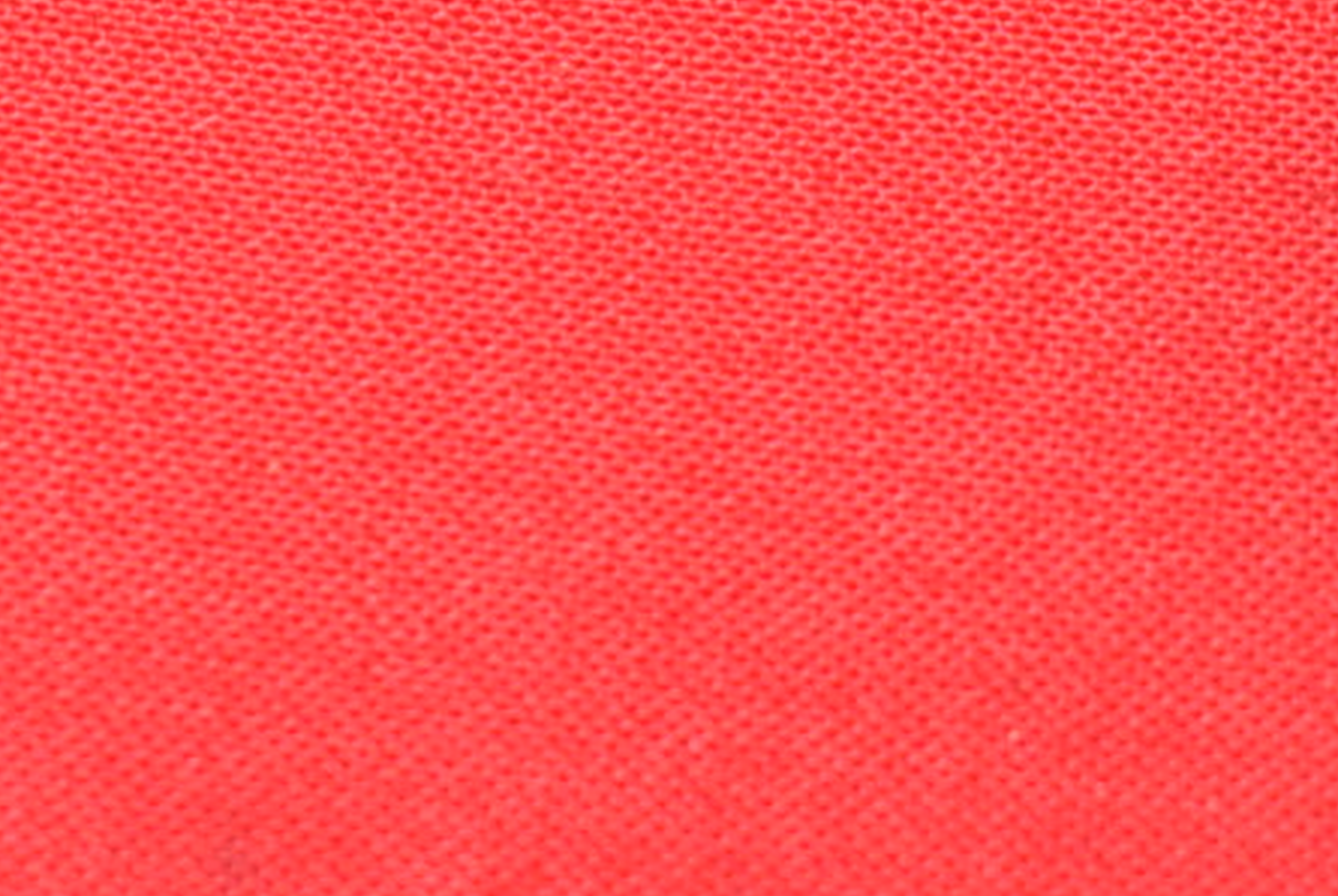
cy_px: -1167
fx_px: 9006
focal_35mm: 242
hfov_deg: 8.4
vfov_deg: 5.5
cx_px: -81
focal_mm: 24
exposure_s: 1/125
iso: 160
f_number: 5.6
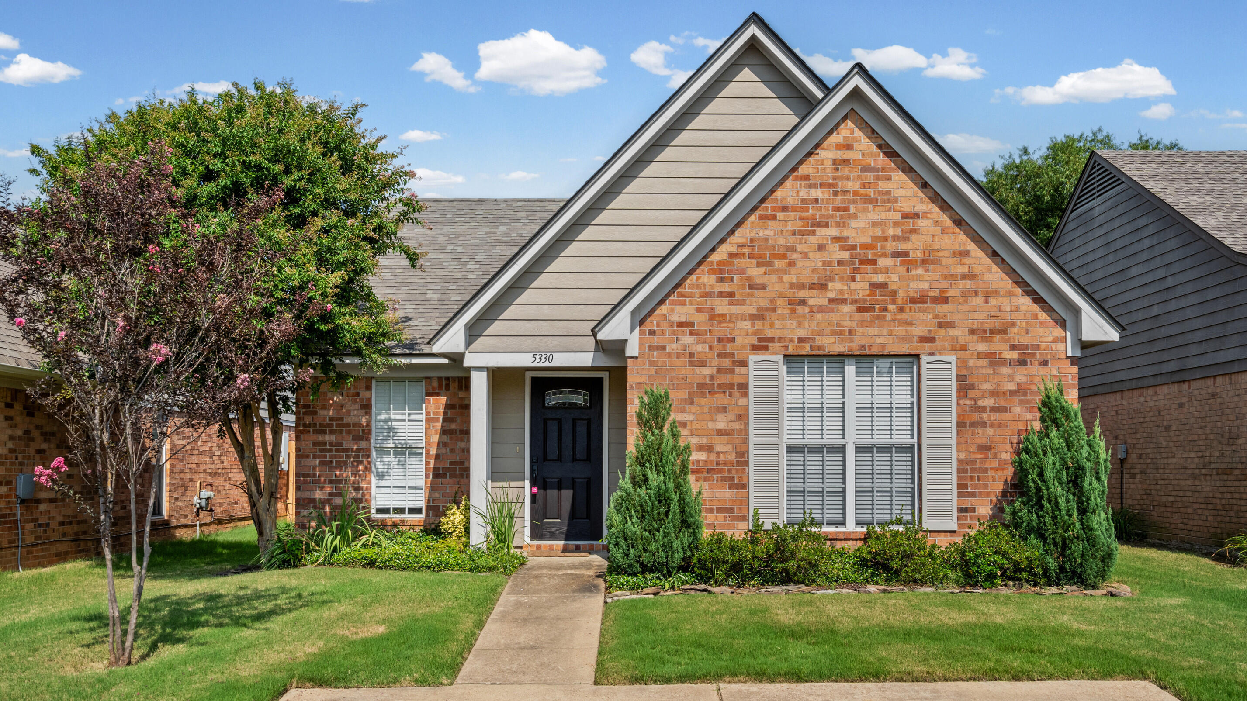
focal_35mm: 33
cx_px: 626
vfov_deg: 35.6
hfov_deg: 59.5
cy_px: 332
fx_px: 1091
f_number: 9.5
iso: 1000
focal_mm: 31
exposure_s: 1/750
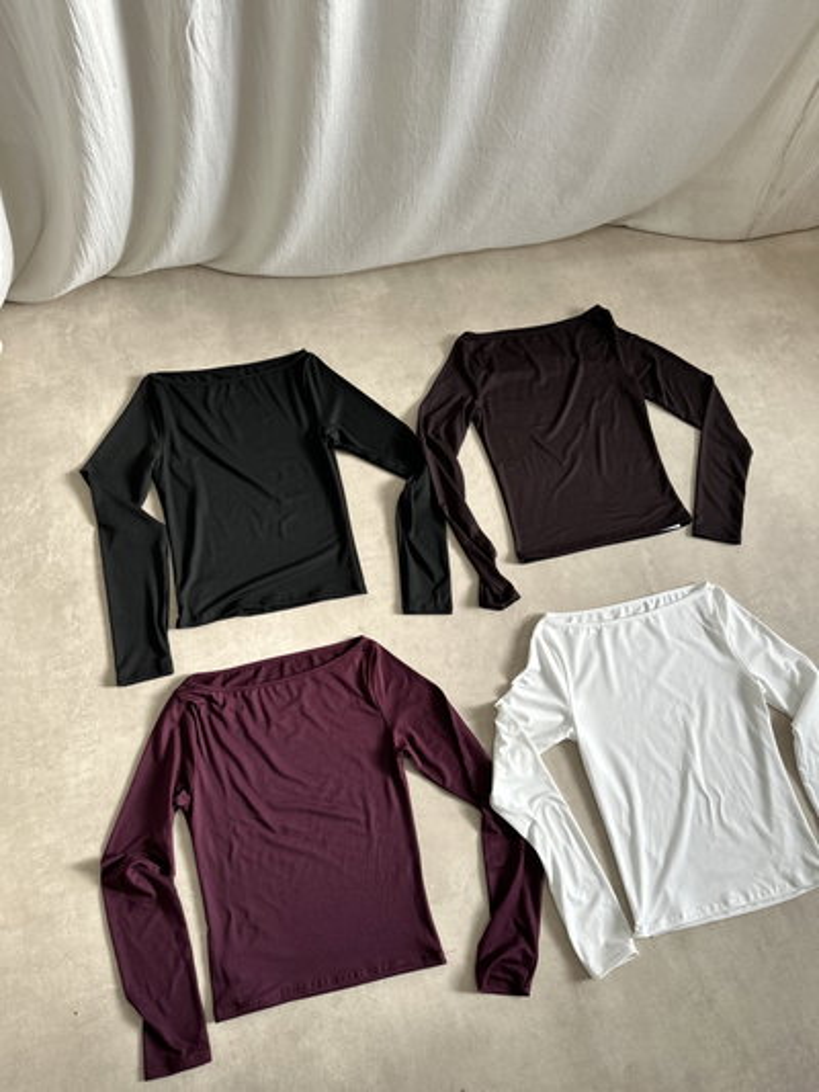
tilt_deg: -68.4
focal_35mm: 24
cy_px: 546
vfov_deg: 71.6
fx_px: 757
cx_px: 410
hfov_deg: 56.8
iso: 64
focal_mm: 6.86
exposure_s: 1/121
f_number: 1.78
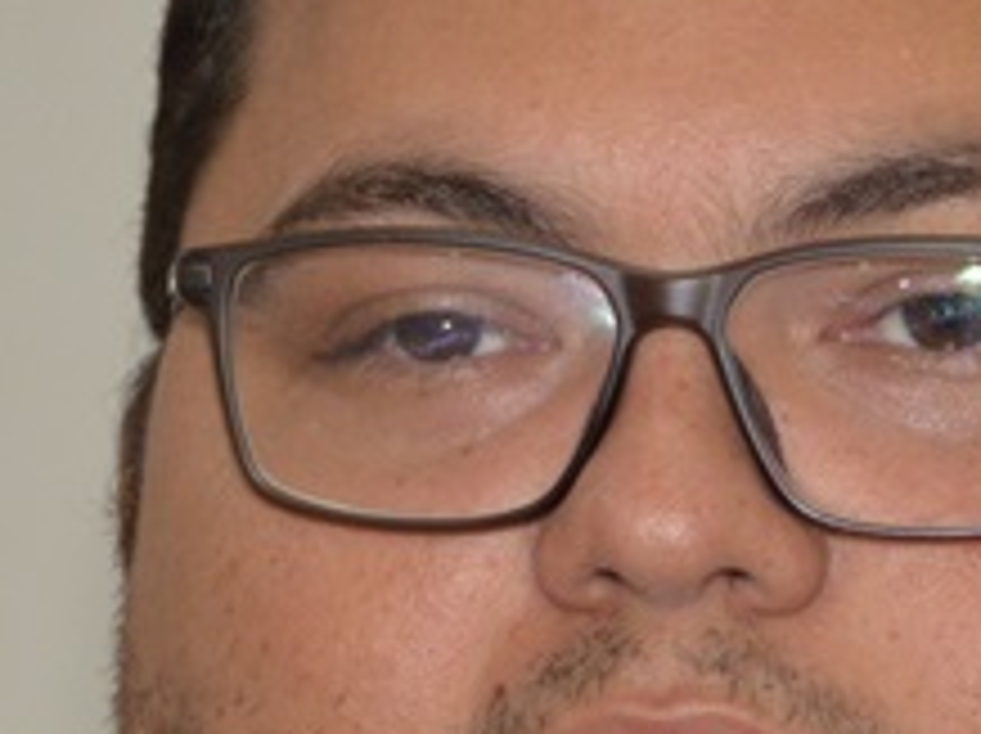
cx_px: 612
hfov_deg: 3.1
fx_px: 18210
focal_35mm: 643
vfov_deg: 2.3
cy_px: 808
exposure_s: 1/60
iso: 720
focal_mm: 95
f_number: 5.3
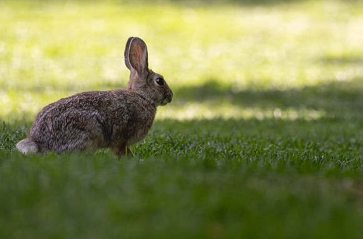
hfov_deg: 2.8
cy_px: 63
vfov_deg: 1.9
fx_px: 7310
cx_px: 263
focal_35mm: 728
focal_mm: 500
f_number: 8
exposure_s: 1/100
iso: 250
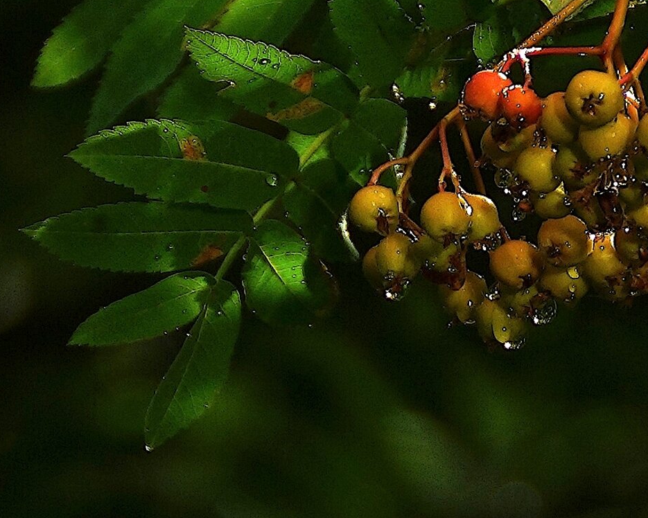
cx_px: 539
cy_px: 180
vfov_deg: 2.0
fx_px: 14556
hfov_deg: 2.5
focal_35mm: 759
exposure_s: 1/200
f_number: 5.6
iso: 200
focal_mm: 140
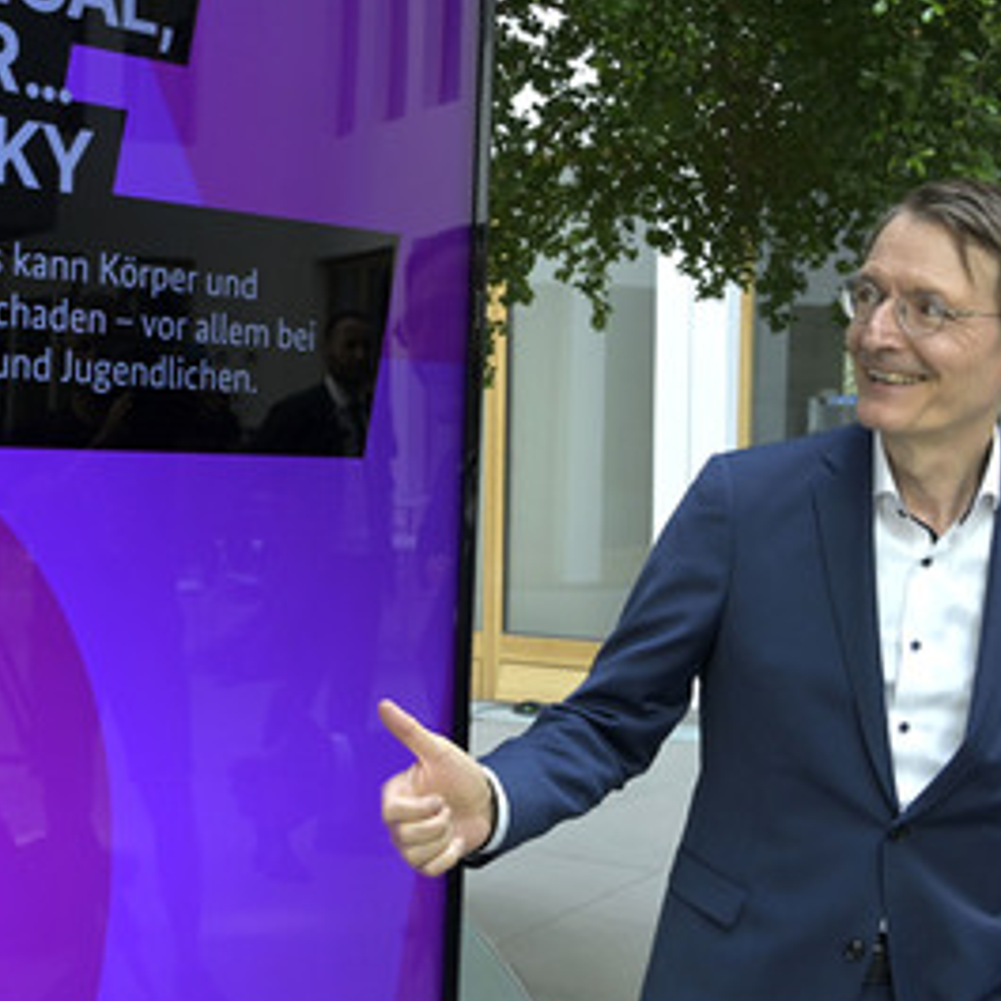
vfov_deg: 31.1
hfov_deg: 31.0
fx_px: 1799
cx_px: 383
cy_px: 472
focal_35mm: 55
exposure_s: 1/500
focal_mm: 38
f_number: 8
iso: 4000
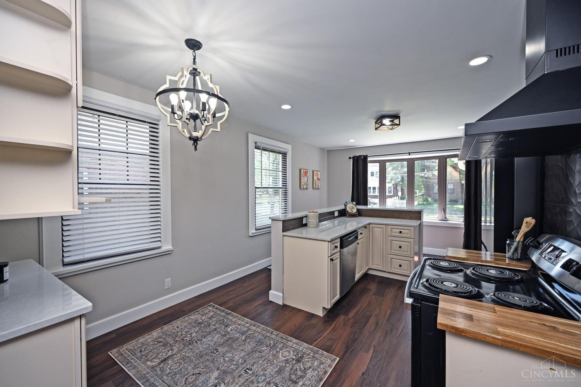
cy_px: 194
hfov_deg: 104.3
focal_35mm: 14
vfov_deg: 81.2
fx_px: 226
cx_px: 290
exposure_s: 1/125
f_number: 5.6
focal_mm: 14
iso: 200
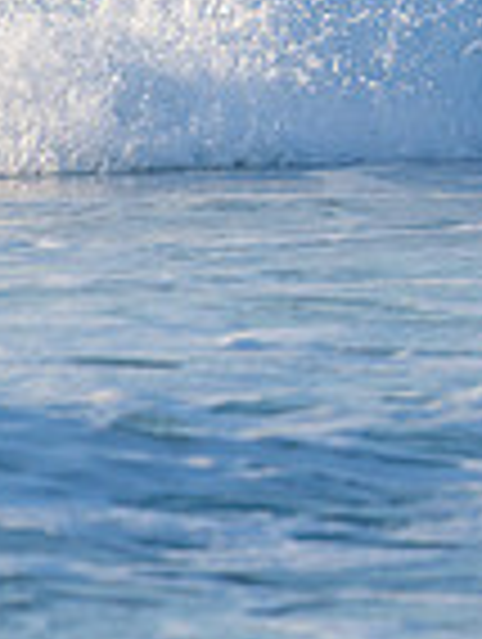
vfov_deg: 1.0
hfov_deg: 0.8
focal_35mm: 1961
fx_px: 36298
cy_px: -110
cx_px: 1135
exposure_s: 1/2000
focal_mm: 500
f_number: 5.6
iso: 360
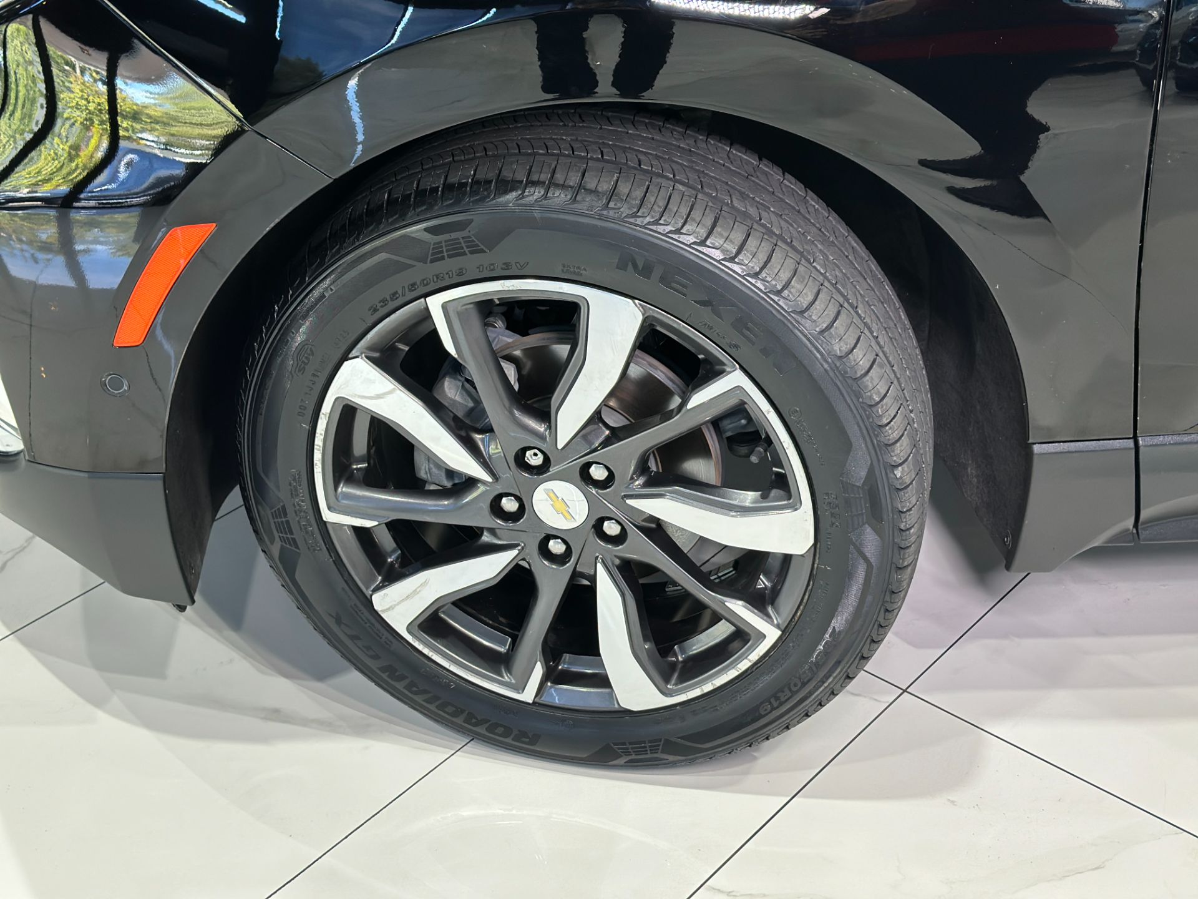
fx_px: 1661
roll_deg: +0.8
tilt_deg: -33.5
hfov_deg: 39.7
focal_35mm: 48
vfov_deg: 30.3
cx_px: 599
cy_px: 450
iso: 125
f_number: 1.78
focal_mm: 6.86
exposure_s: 1/60
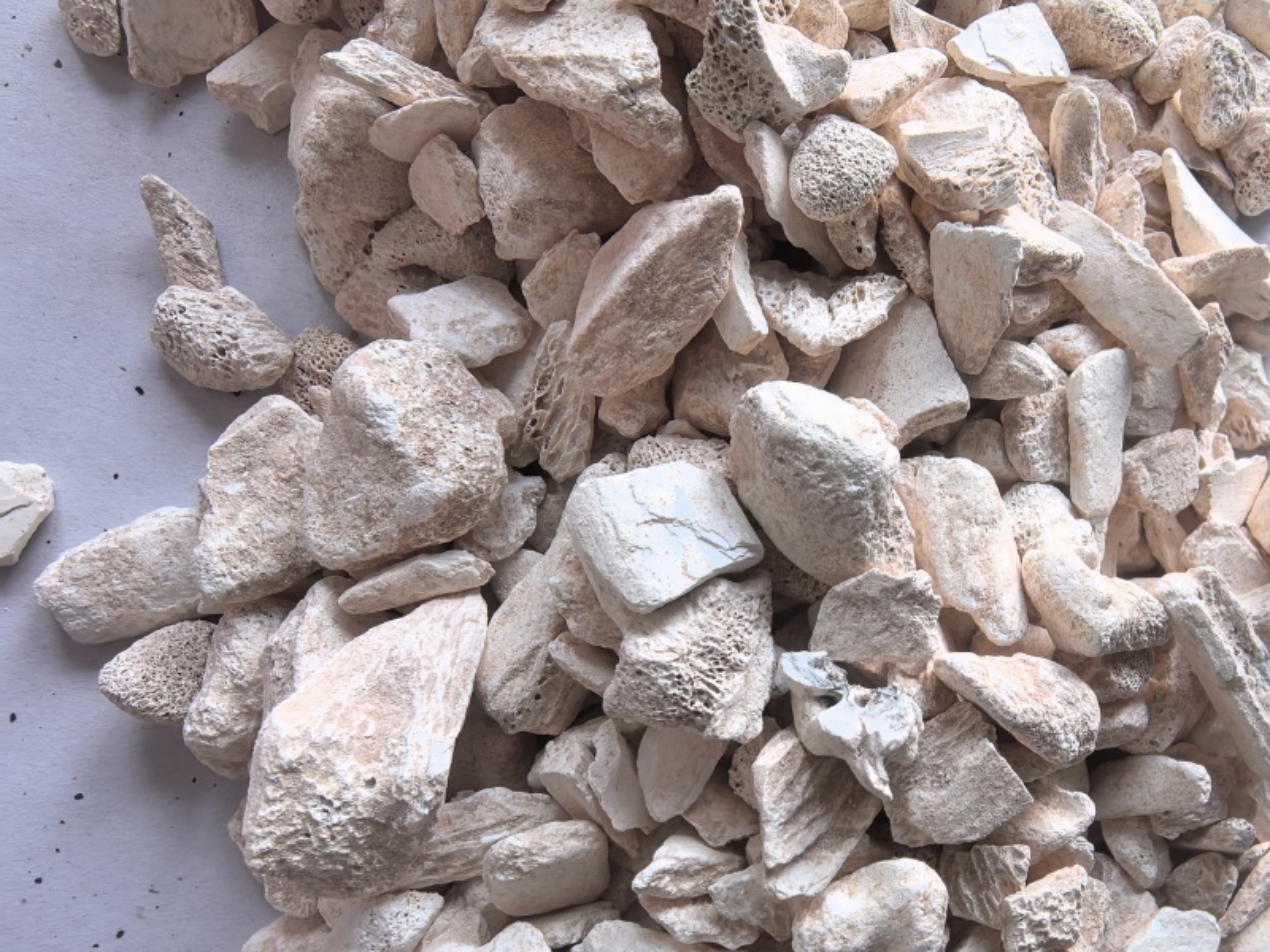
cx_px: 635
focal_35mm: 27
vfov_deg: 51.4
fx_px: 991
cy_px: 476
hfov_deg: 65.3
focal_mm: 1.95
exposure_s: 1/100
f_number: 2.2
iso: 160
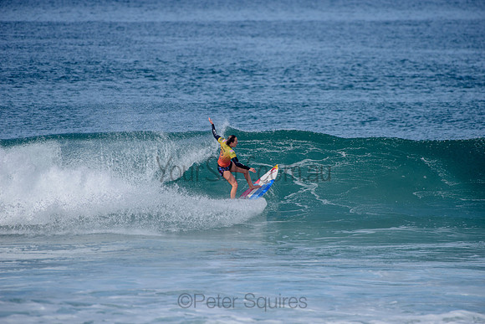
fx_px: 6737
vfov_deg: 2.8
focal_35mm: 500
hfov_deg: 4.1
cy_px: 162
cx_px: 242
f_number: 6.3
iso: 250
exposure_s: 1/2500
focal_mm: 500
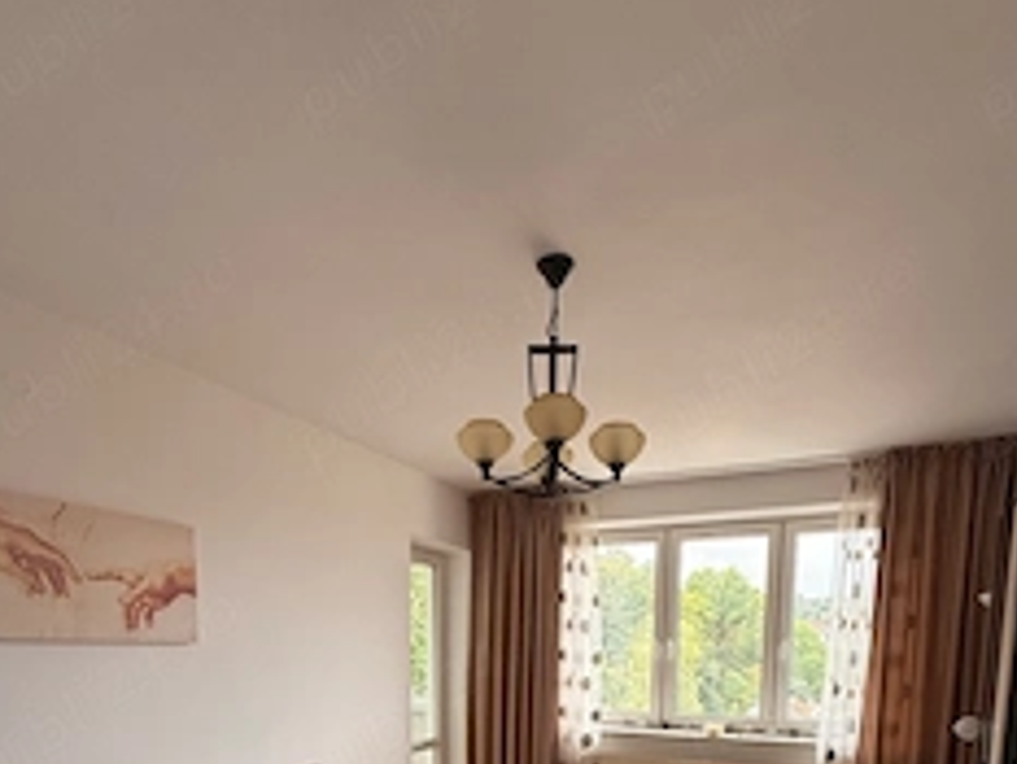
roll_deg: -1.0
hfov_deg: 71.6
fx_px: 705
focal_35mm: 24
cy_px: 751
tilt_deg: -6.9
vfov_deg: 47.8
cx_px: 524
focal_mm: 2.22
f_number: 2.2
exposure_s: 1/99
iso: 100
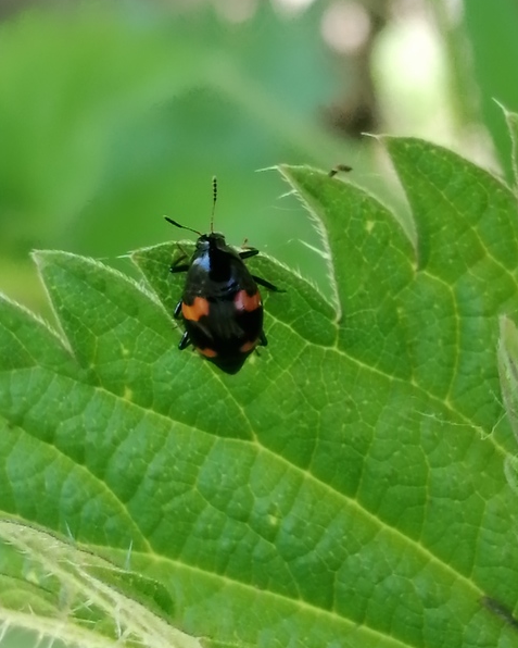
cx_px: 258
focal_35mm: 109
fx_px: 2088
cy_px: 327
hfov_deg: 14.1
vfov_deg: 17.6
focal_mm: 3.46
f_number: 1.8
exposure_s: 1/100
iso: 50
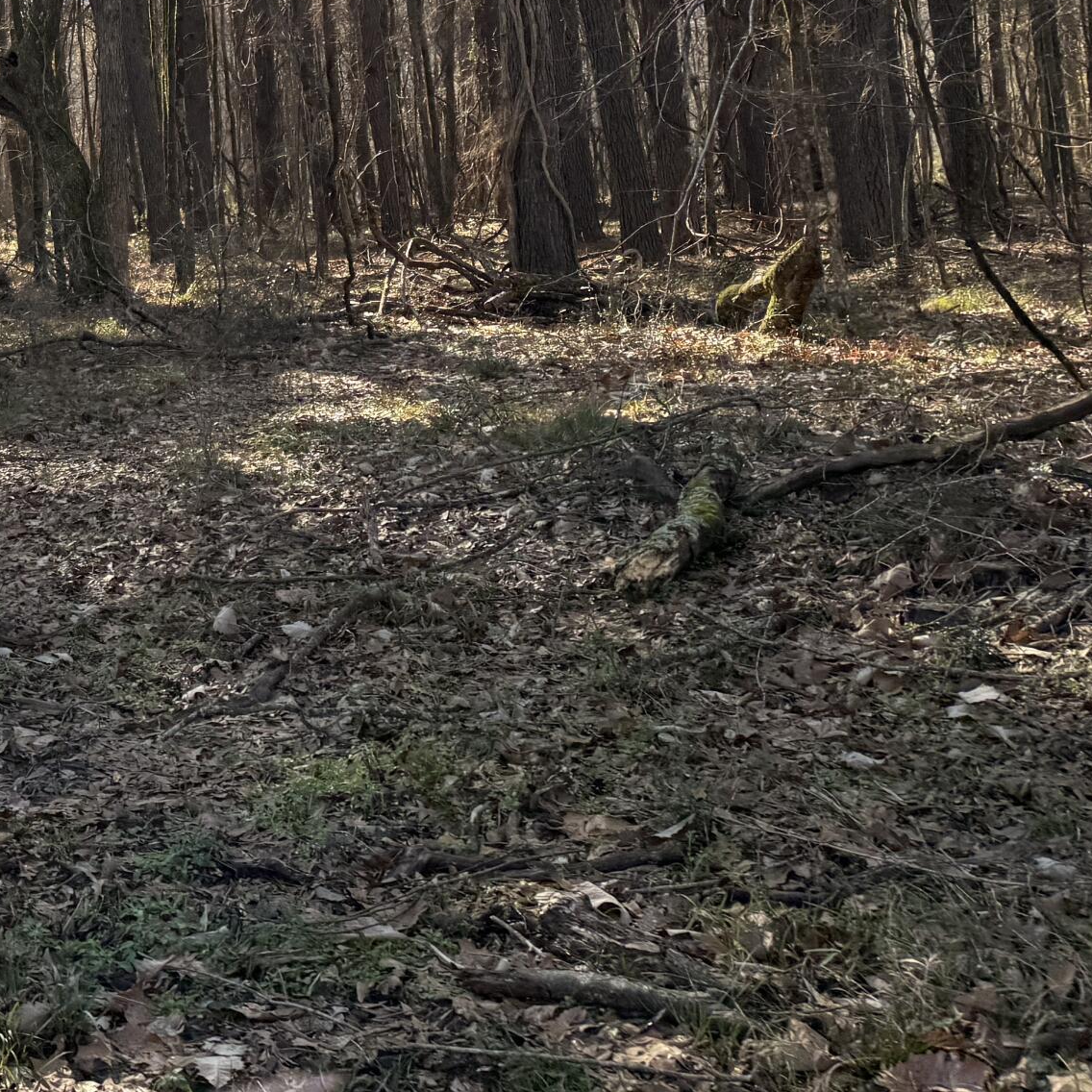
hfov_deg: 27.5
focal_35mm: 56
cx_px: -161
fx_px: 1999
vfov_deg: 28.8
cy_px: 21
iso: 80
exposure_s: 1/788
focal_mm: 6.76
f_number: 1.78
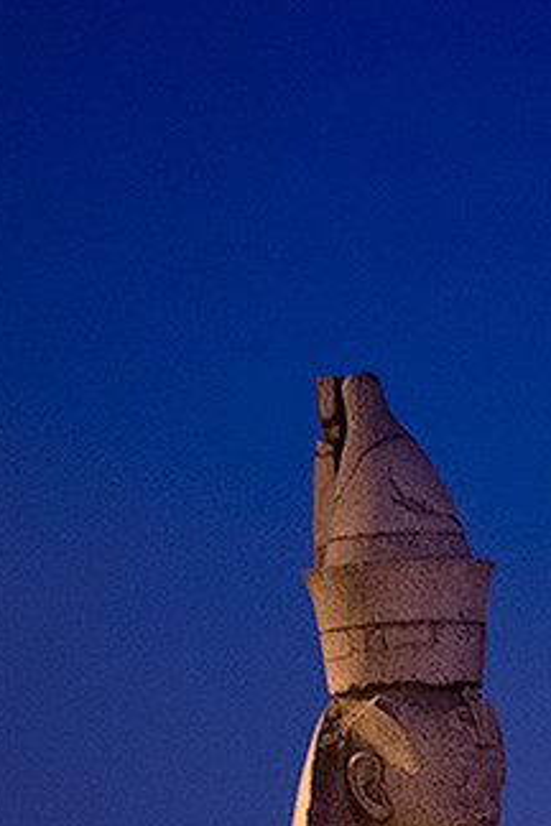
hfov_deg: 2.9
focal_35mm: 475
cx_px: 543
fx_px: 10904
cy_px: 1040
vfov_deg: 4.3
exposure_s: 1/10
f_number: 5.6
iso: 1600
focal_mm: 114
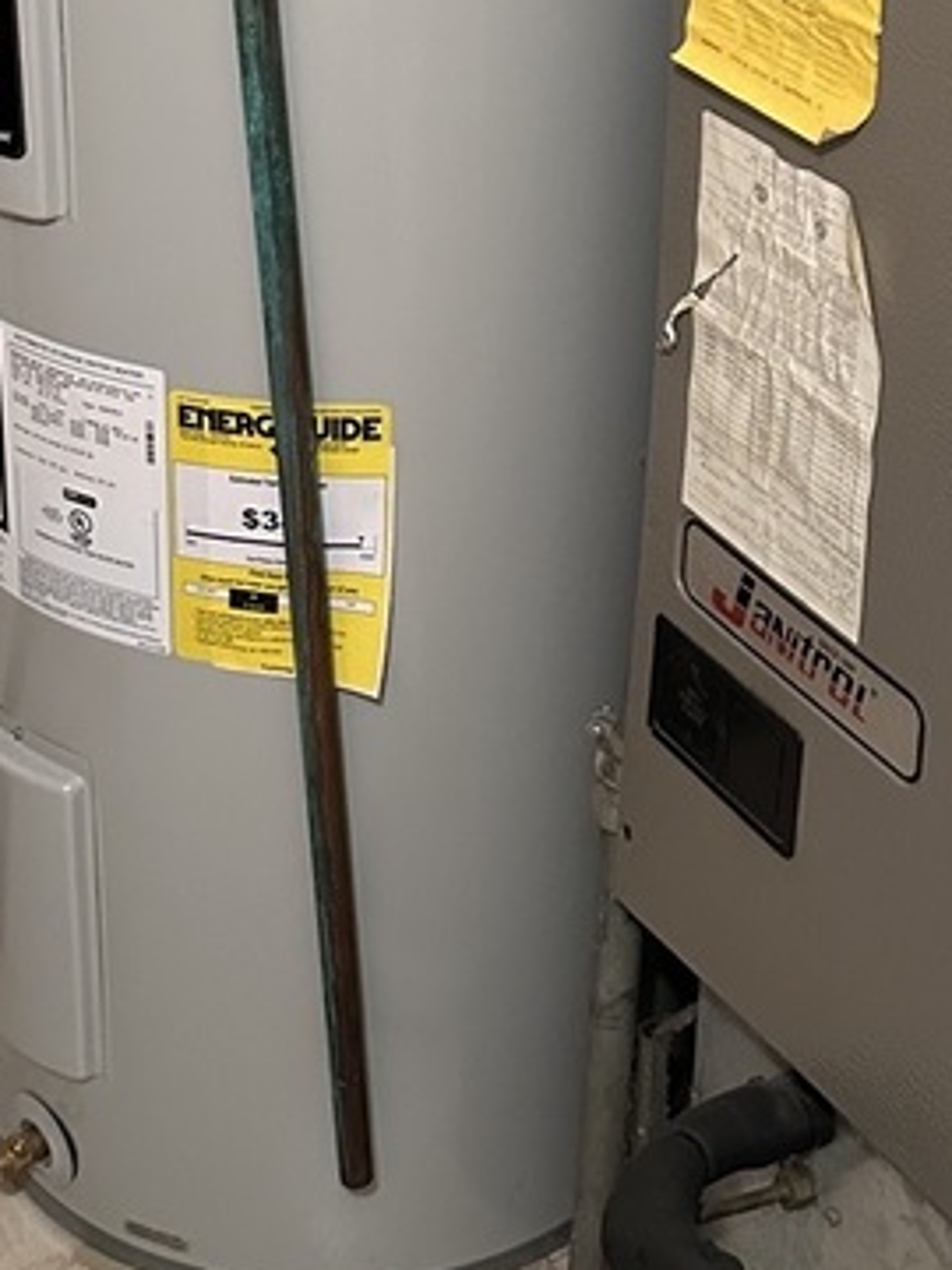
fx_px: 2640
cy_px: 169
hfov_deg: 20.4
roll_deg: -1.9
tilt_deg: -23.4
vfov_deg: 26.3
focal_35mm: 72
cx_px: 529
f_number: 1.78
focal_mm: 6.86
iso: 640
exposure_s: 1/60
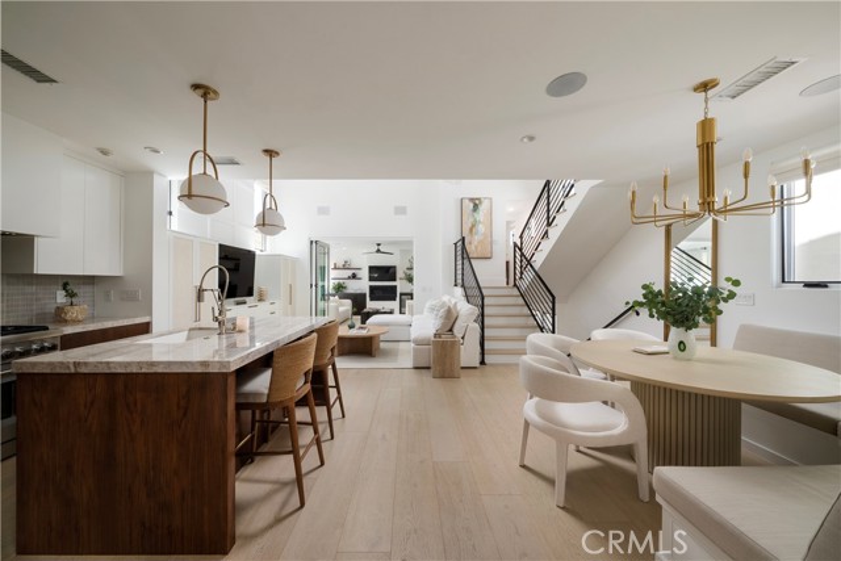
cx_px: 420
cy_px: 280
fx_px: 280
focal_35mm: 12
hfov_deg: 112.6
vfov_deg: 90.0
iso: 100
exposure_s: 1/2
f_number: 14
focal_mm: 12
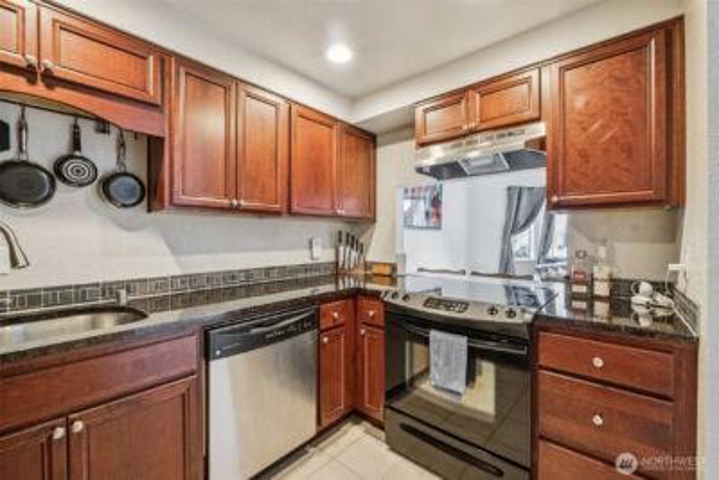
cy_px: 240
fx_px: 300
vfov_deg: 77.4
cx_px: 360
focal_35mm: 15
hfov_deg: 100.4
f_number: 9
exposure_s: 1/30
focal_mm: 10
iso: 6400
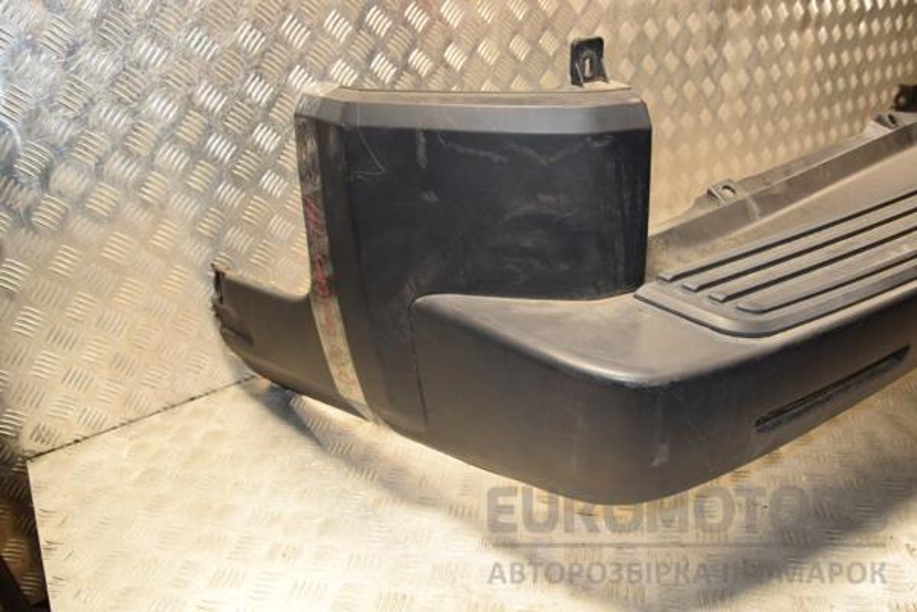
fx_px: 688
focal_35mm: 27
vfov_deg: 47.9
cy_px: 306
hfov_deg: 67.4
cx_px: 458
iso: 800
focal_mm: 18
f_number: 5
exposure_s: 1/160
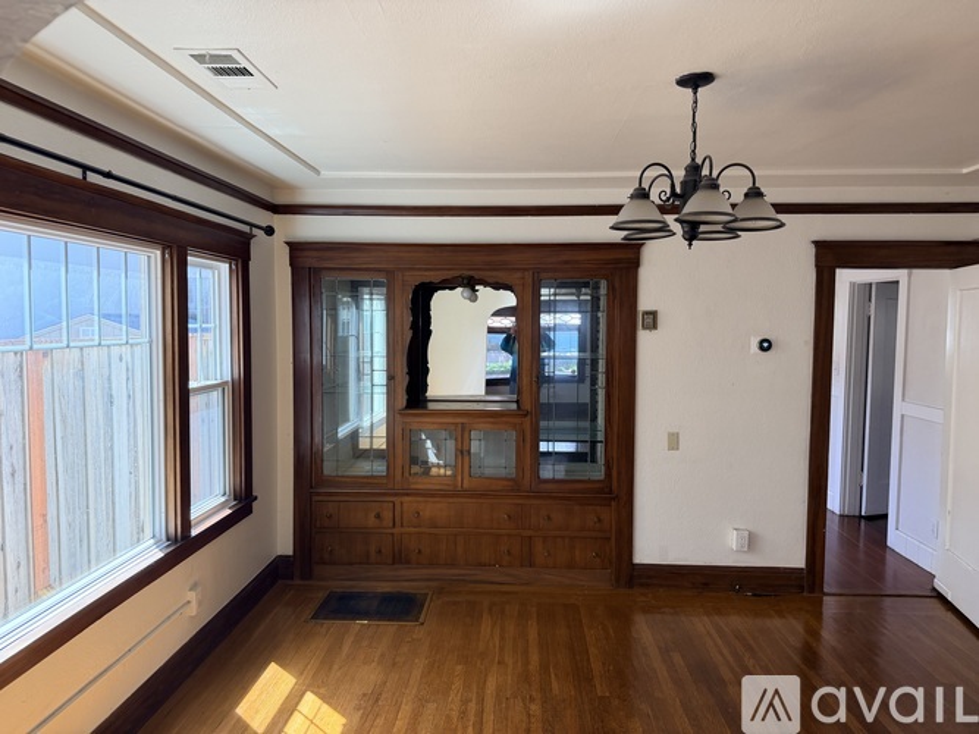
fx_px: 679
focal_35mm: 24
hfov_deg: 71.6
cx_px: 490
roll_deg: -0.4
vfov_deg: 56.8
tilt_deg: -4.2
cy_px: 367
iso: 125
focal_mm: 6.76
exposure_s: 1/210
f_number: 1.78
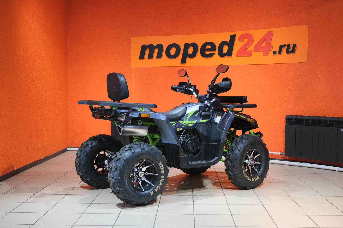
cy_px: 114
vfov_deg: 32.6
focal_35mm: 41
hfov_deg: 47.4
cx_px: 172
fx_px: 391
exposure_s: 1/60
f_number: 4
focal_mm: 27.5
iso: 1000
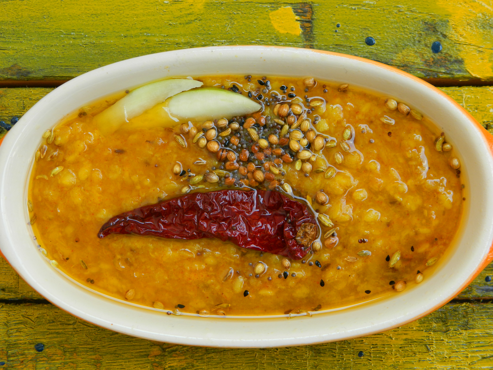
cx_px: 246
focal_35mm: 103
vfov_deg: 14.4
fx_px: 1467
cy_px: 185
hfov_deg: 19.1
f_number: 4.5
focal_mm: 18.6
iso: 80
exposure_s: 1/60
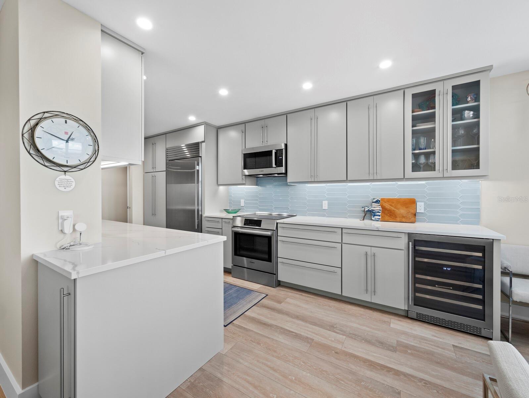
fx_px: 214
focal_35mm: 14
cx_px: 264
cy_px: 199
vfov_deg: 85.7
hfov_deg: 102.0
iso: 320
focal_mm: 7
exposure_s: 1/6
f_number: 10
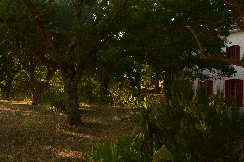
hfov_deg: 50.6
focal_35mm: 38
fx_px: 258
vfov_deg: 35.0
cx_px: 108
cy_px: 76
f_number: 6.3
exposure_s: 1/100
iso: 200
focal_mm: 18
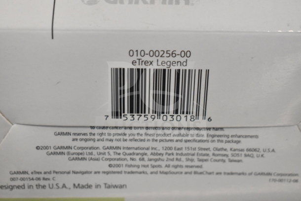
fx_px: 577
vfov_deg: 19.7
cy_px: 100
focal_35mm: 69
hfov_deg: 29.2
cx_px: 150
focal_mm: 46
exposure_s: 1/80
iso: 9000
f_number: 5.3
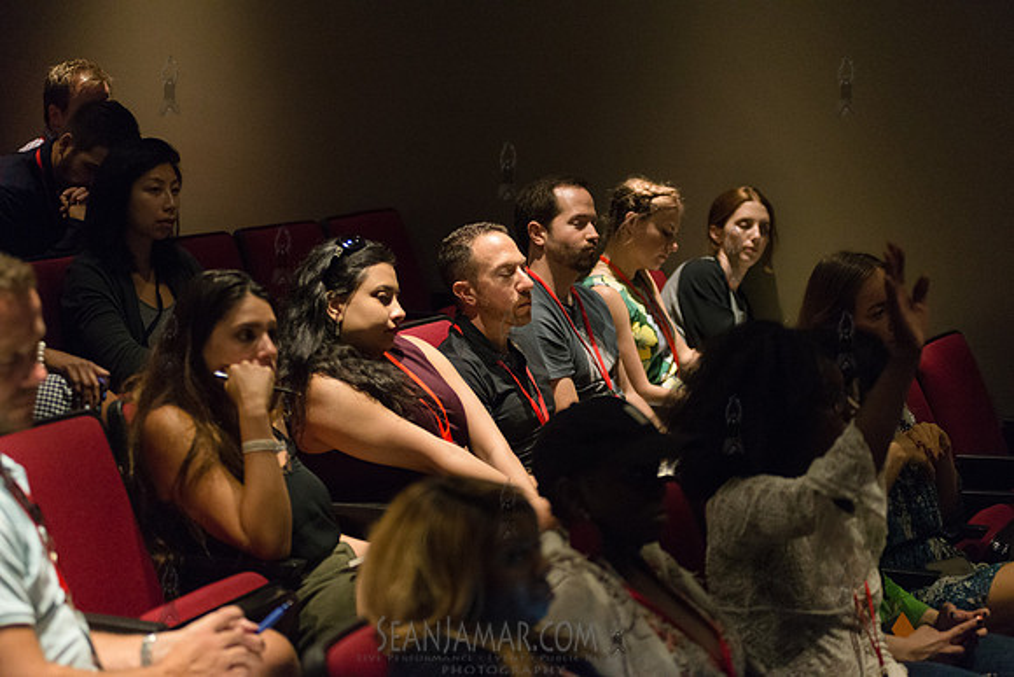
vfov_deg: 17.1
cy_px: 338
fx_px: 2254
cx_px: 507
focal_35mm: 80
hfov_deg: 25.4
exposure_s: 1/200
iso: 4000
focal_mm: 80
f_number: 2.8
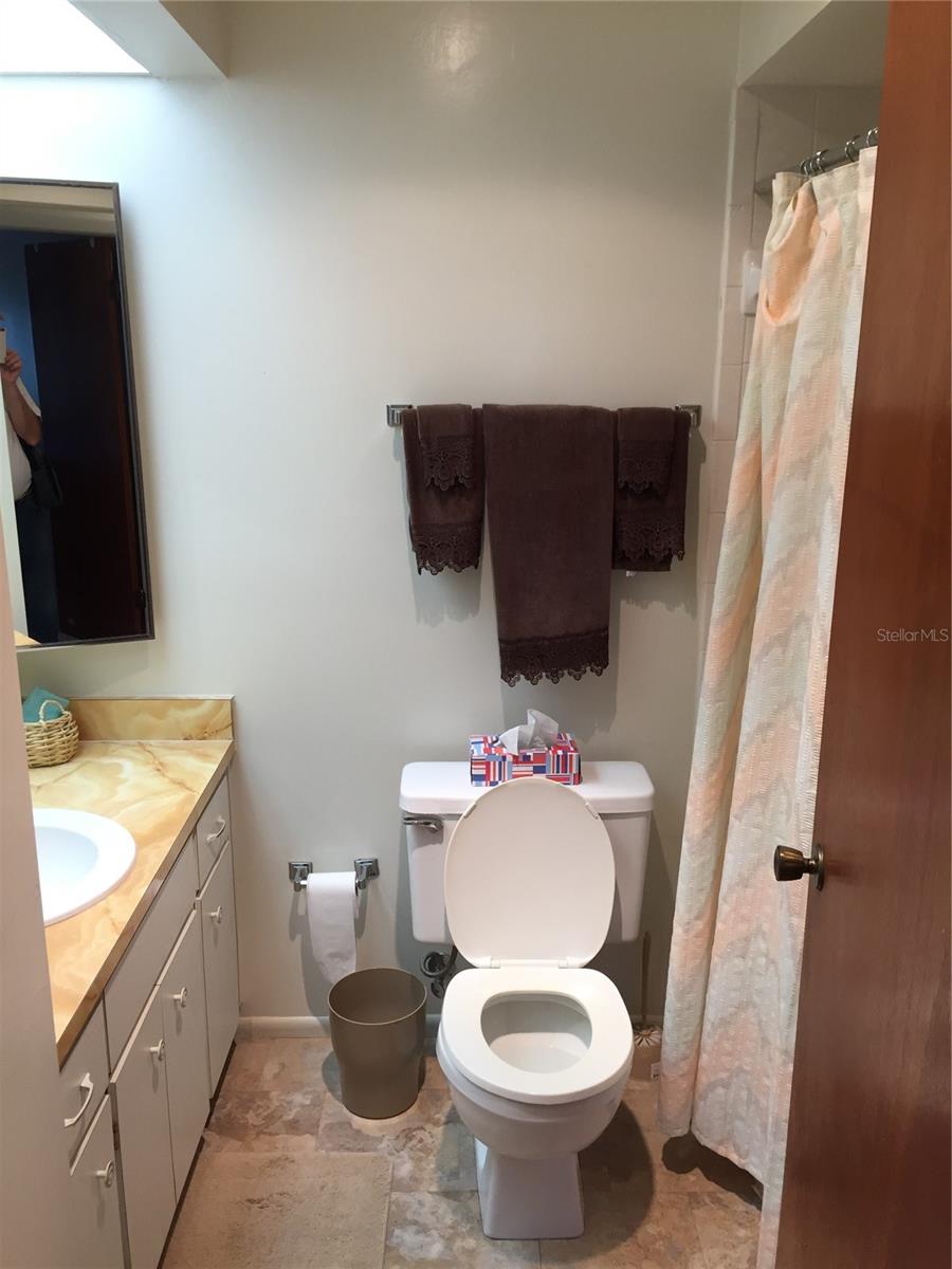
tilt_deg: -13.3
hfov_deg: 48.2
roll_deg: +0.8
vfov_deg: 61.7
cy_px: 634
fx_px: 1063
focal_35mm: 29
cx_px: 476
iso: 32
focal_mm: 4.15
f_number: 2.2
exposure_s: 1/40
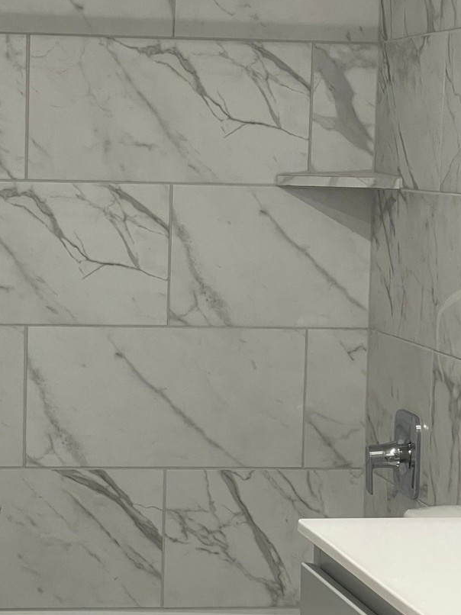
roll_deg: -1.7
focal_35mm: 122
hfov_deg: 12.1
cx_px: 103
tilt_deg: -5.9
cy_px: 380
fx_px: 2167
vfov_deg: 16.1
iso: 125
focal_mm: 7.5
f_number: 2.2
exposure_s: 1/60
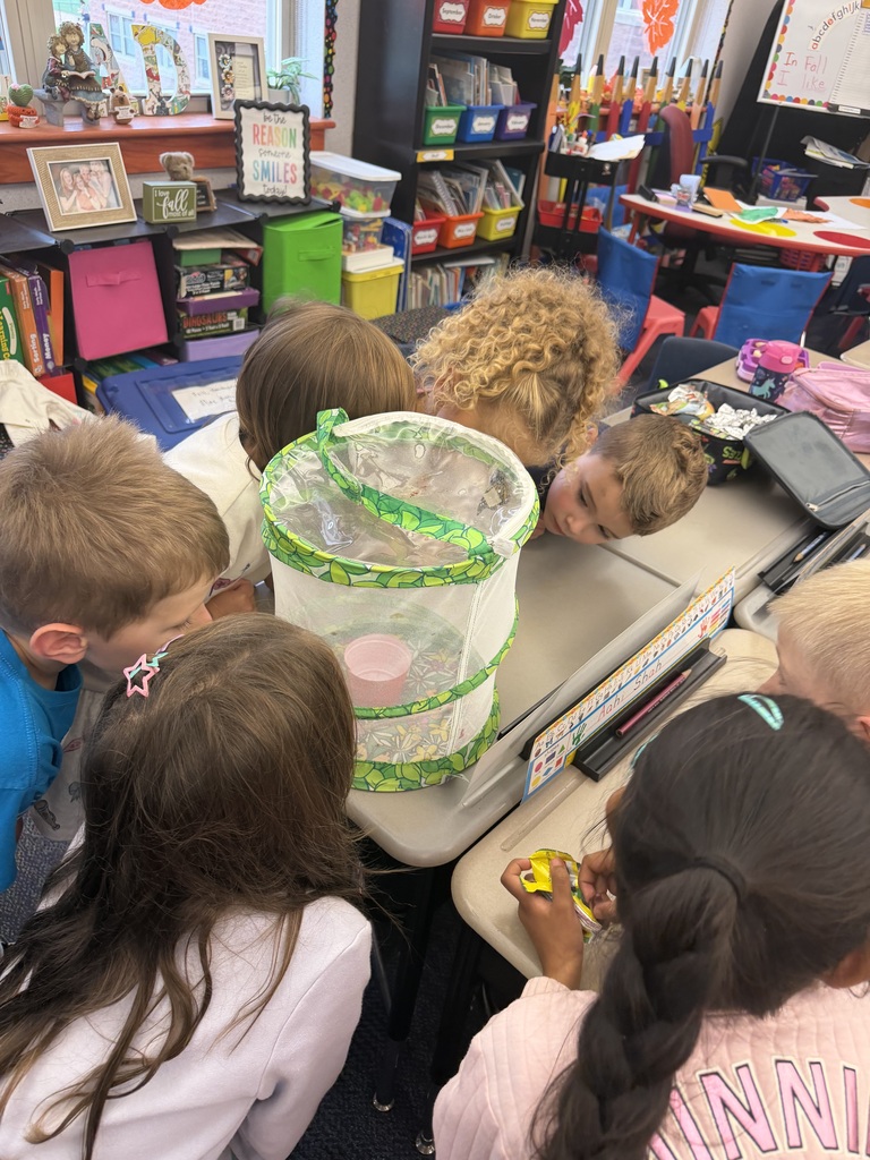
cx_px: 435
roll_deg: -8.1
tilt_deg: -36.7
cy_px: 580
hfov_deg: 56.8
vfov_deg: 71.6
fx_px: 804
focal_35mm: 24
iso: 160
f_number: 1.78
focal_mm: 6.76
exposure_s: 1/60
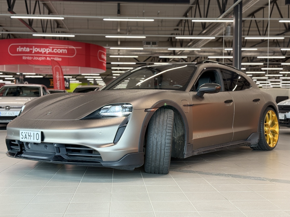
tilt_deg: -0.2
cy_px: 108
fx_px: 402
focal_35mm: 48
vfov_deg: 30.3
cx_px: 145
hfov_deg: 39.7
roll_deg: -0.1
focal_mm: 6.76
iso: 64
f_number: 1.78
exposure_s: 1/100
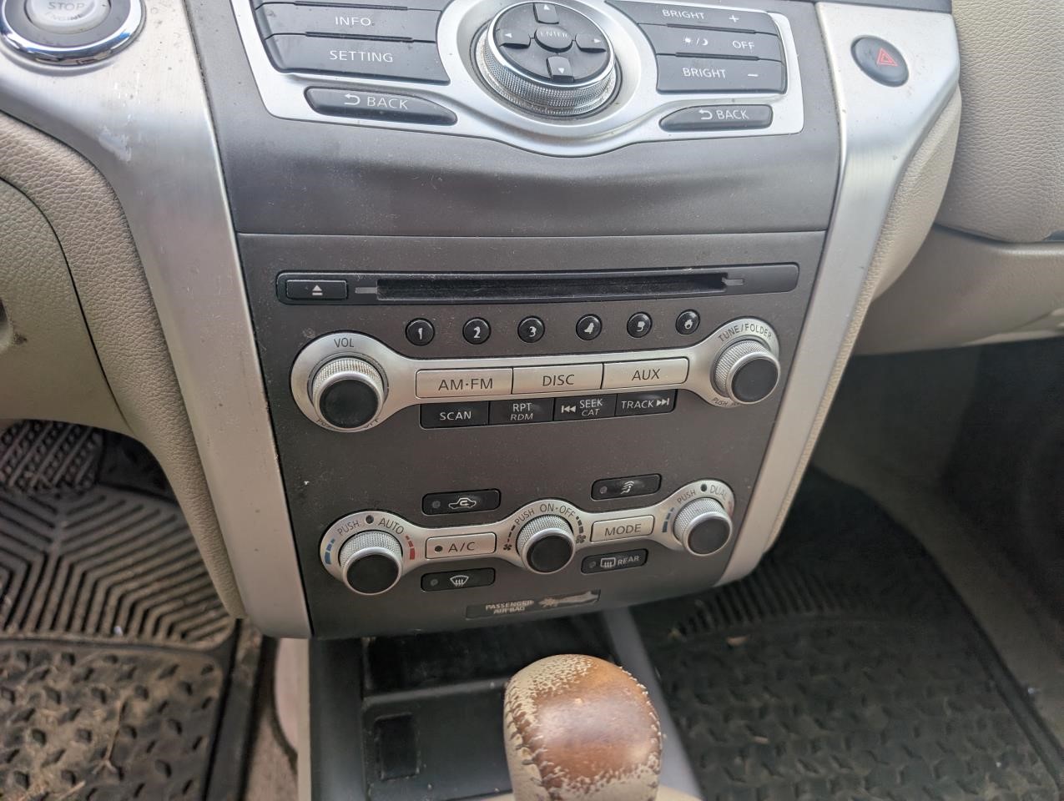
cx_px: 532
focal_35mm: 24
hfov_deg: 71.5
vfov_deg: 56.9
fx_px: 739
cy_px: 400
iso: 29
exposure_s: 1/266
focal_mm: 6.9
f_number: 1.68
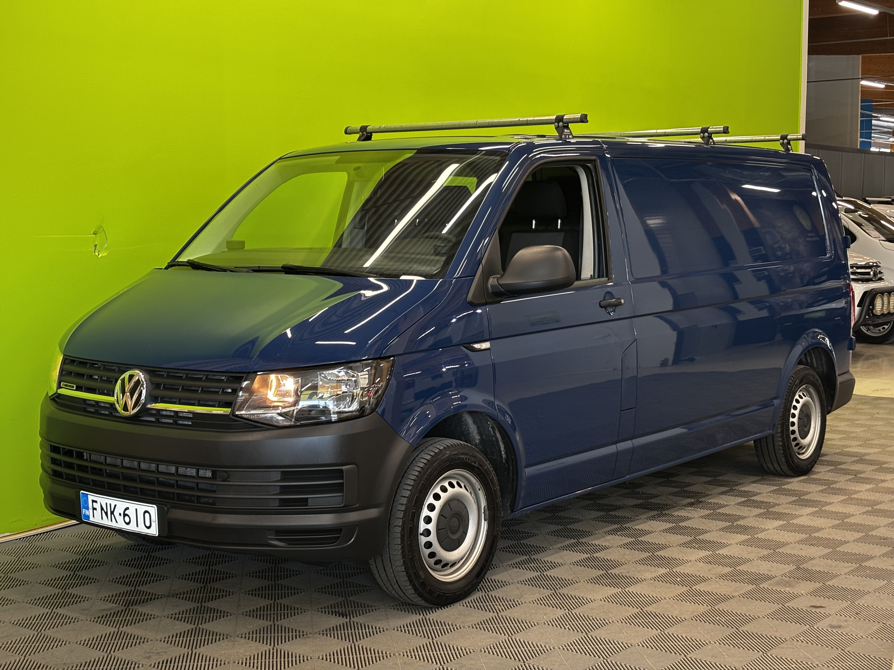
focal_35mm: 52
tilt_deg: -5.0
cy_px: 335
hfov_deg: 36.8
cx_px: 447
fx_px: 1343
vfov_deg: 28.0
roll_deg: +0.0
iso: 50
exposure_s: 1/50
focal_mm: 5.96
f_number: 1.6
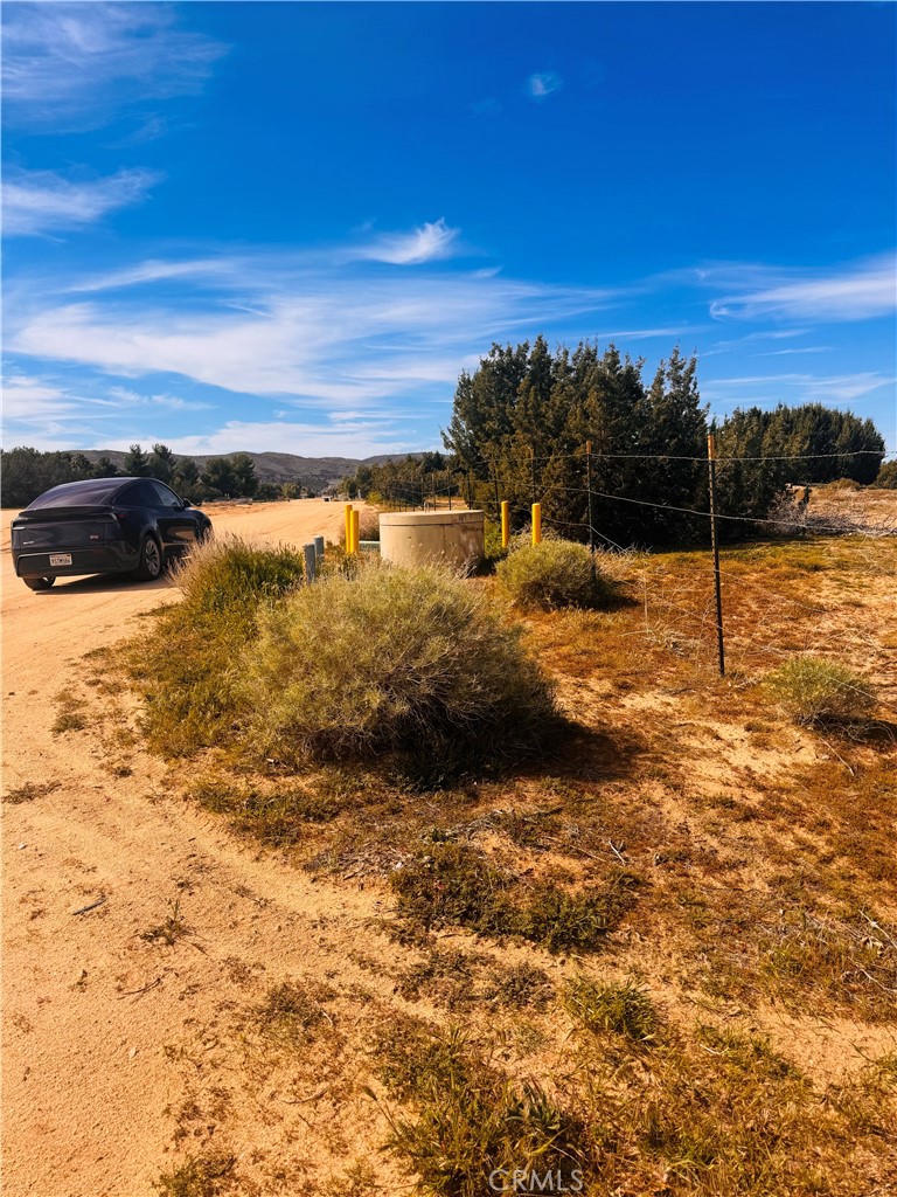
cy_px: 598
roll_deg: +1.4
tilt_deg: -6.3
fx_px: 829
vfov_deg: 71.6
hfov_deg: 56.8
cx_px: 448
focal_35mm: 24
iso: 80
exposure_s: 1/5348
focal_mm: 6.76
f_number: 1.78
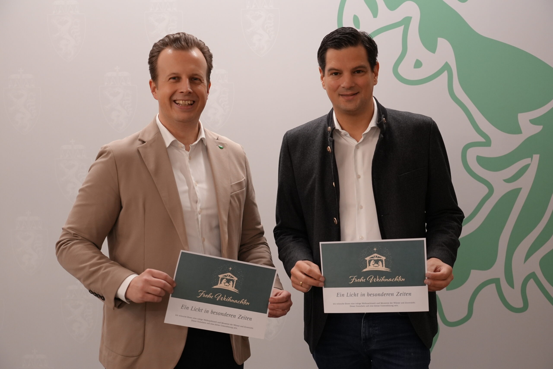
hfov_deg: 36.9
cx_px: 276
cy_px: 184
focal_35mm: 54
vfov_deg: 25.1
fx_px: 830
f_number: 4
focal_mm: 54
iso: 2500
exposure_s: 1/160
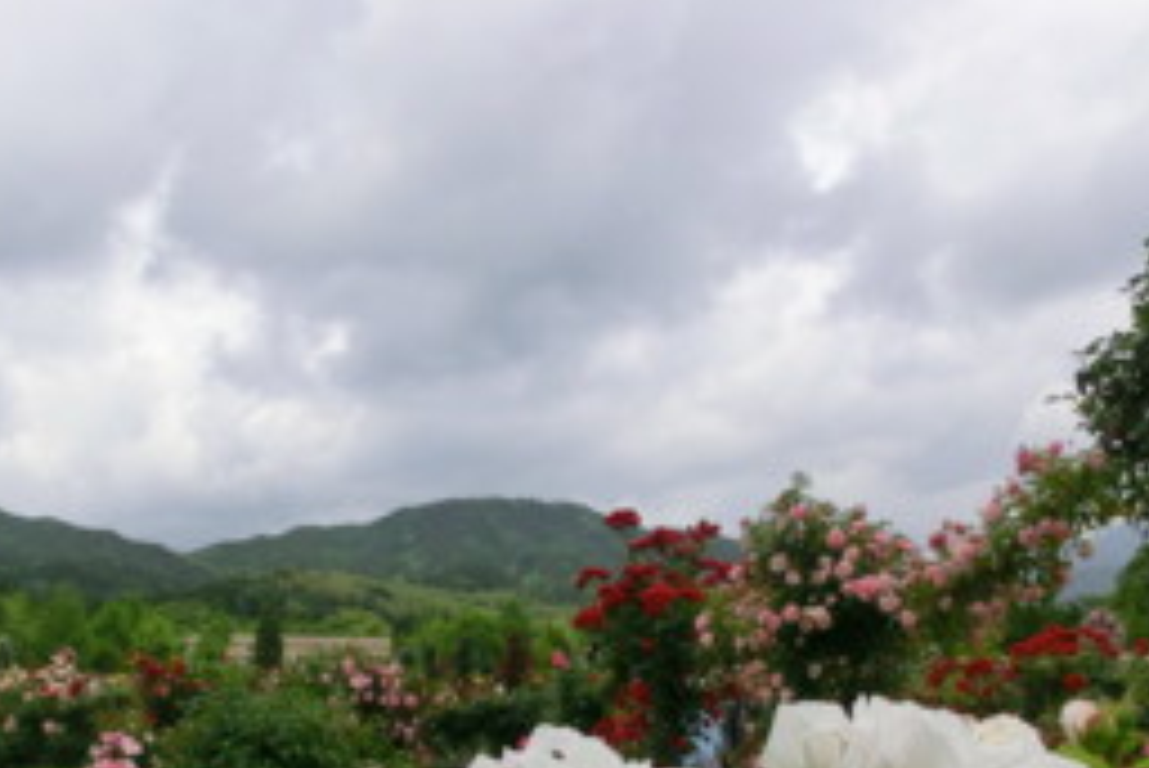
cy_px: 629
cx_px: 337
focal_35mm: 39
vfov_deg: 33.1
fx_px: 1245
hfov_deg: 48.2
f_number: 7.9
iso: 80
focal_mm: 4.24
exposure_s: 1/200
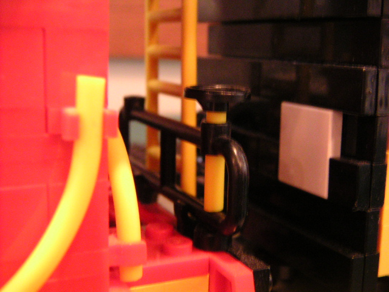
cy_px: 146
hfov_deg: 37.5
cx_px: 194
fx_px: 573
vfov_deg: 28.6
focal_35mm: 51
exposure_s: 1/4
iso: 400
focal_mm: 6.7
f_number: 3.1
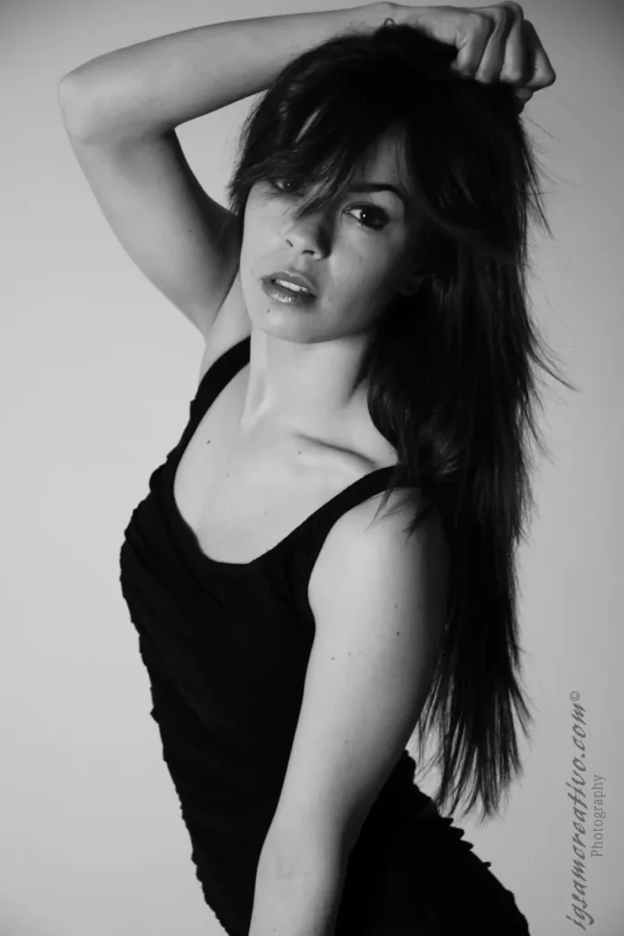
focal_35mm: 105
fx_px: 2729
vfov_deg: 19.5
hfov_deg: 13.0
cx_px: 312
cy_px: 468
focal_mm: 70
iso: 320
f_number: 5.3
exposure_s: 1/100
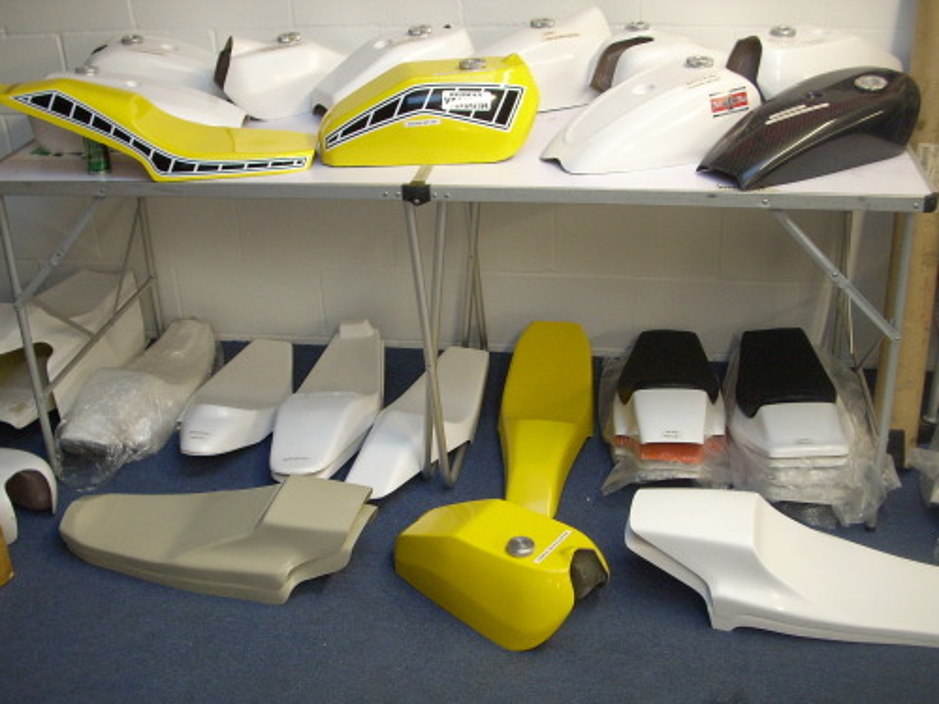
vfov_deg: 37.7
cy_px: 348
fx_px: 1031
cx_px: 461
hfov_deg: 49.0
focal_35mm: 38
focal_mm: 6.2
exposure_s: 1/27.5
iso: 200
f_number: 2.8
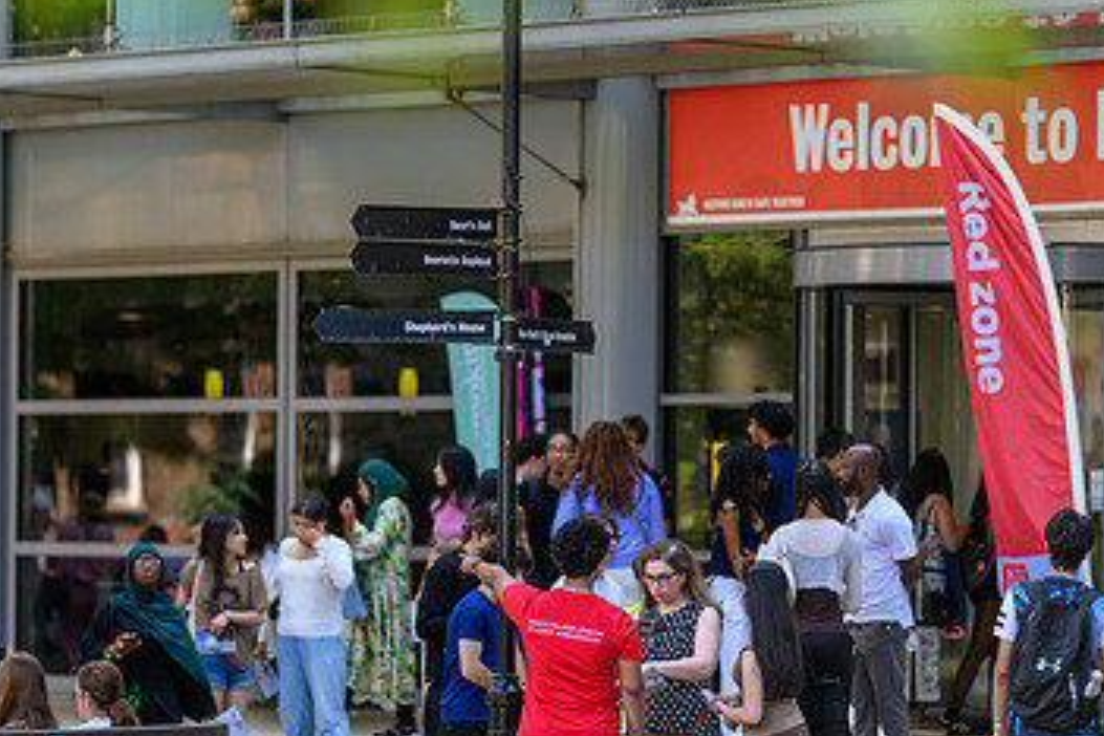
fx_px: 6838
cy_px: 467
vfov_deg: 6.2
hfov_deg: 9.2
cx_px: 425
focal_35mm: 223
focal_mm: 135
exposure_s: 1/2000
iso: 900
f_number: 1.8
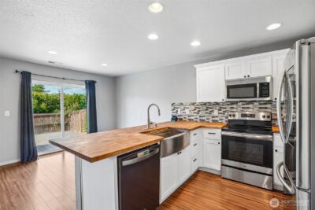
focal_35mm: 16
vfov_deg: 73.8
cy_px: 105
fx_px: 140
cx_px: 158
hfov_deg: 96.7
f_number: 8
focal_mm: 16
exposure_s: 1/10
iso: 400
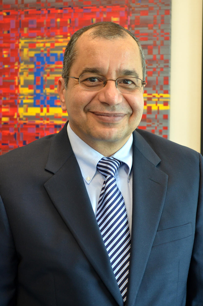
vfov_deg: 29.3
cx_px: 102
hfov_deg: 19.6
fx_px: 586
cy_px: 153
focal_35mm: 69
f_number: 5.3
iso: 800
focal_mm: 46
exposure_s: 1/40
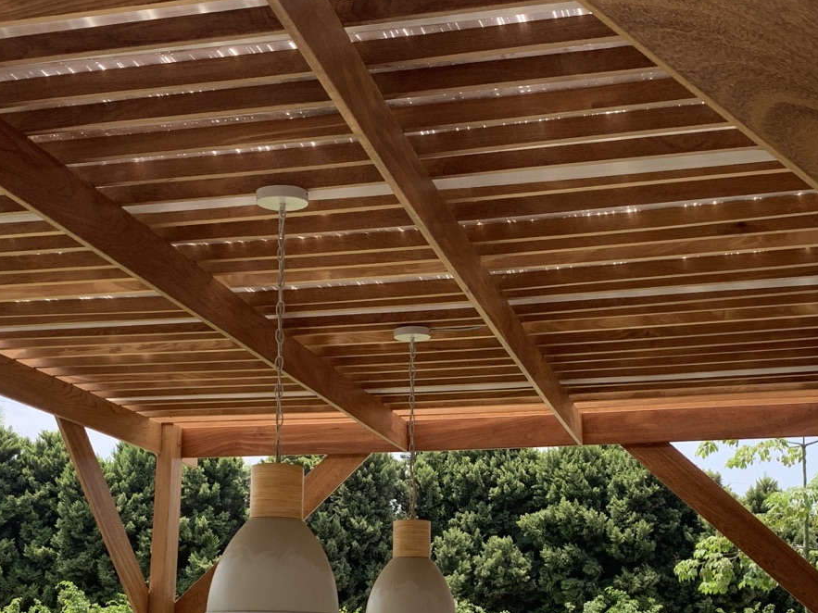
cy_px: 502
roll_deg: -0.4
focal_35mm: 53
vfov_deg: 26.9
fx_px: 1252
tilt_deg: +6.9
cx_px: 424
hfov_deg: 36.2
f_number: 1.8
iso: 25
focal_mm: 4.25
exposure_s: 1/887
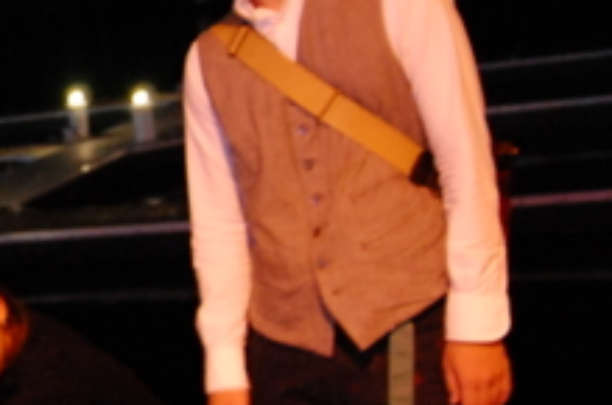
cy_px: 209
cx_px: -140
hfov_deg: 23.3
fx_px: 1340
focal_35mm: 79
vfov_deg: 17.2
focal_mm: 18
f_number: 3.5
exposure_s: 1/10
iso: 1600
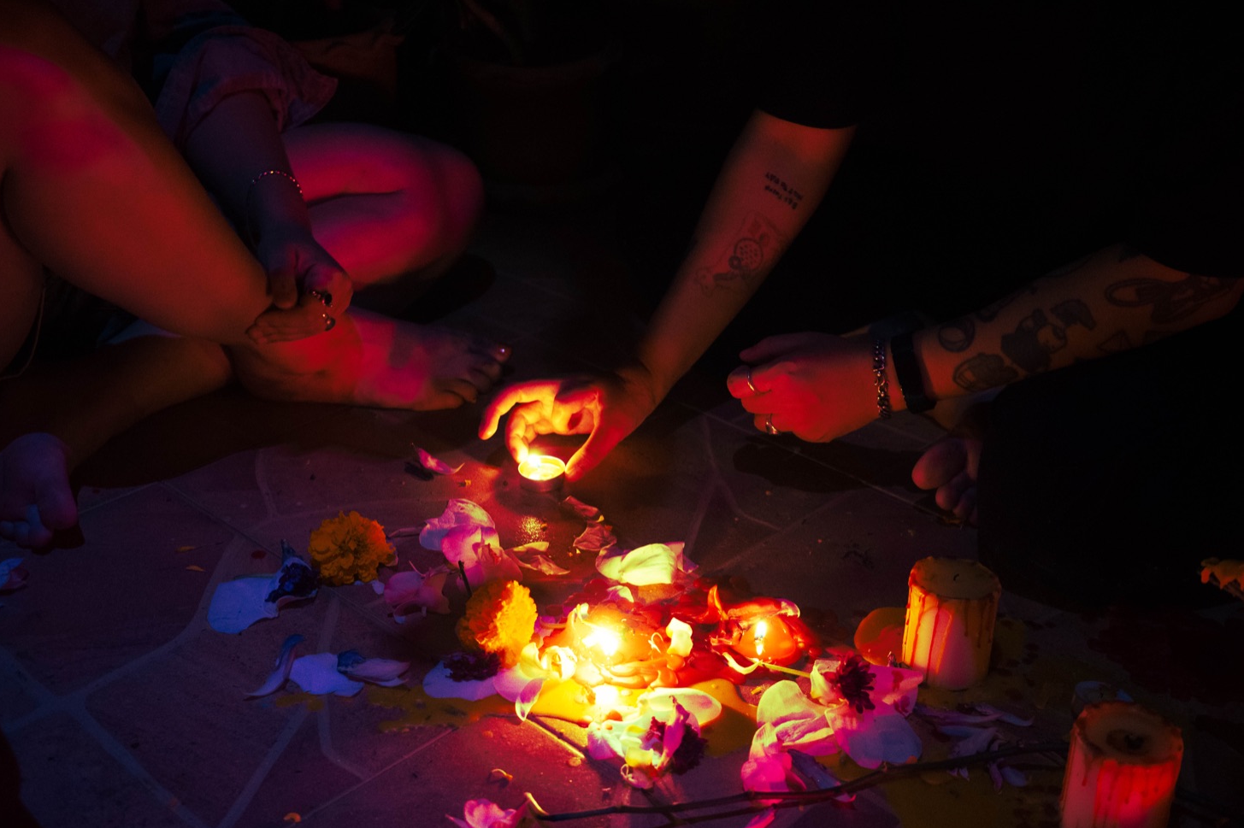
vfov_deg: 30.5
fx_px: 1520
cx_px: 618
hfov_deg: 44.5
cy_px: 440
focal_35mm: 44
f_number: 2.8
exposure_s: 1/40
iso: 2000
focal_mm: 26
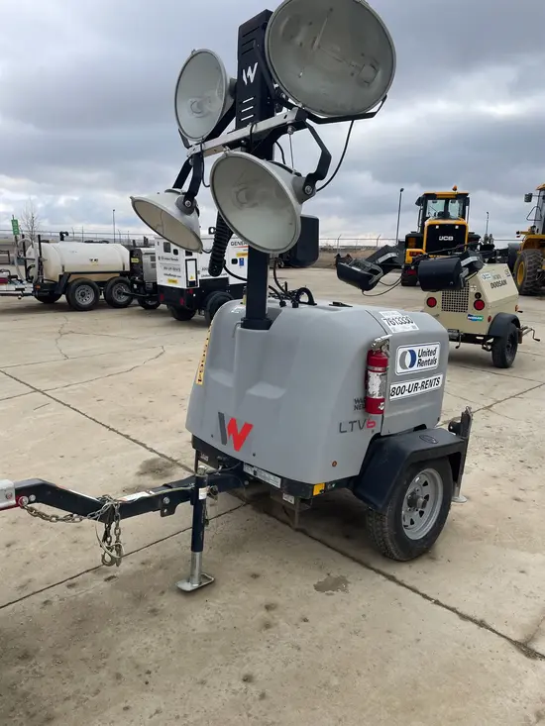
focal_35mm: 26
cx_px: 272
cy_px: 363
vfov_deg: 67.3
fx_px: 546
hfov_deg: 53.1
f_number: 1.6
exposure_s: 1/1335
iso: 32
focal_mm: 4.2
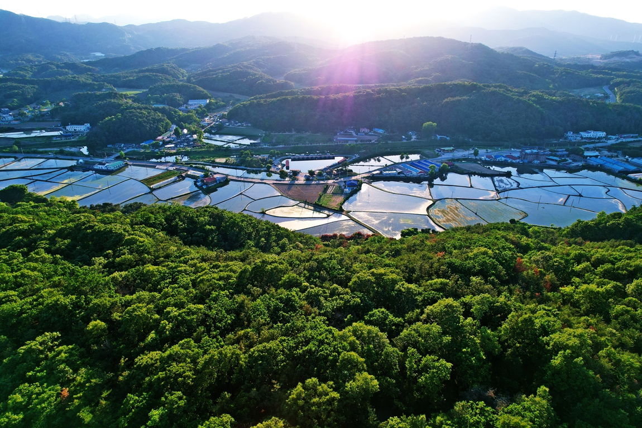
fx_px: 392
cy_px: 214
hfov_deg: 78.6
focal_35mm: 22
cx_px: 321
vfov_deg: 57.2
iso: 100
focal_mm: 8.38
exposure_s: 1/640
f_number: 2.8
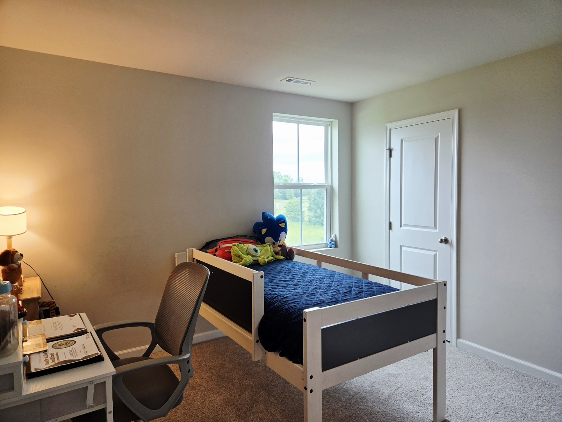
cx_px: 281
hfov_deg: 73.9
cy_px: 211
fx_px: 373
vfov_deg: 58.9
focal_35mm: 23
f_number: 1.8
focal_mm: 5.4
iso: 40
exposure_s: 1/120
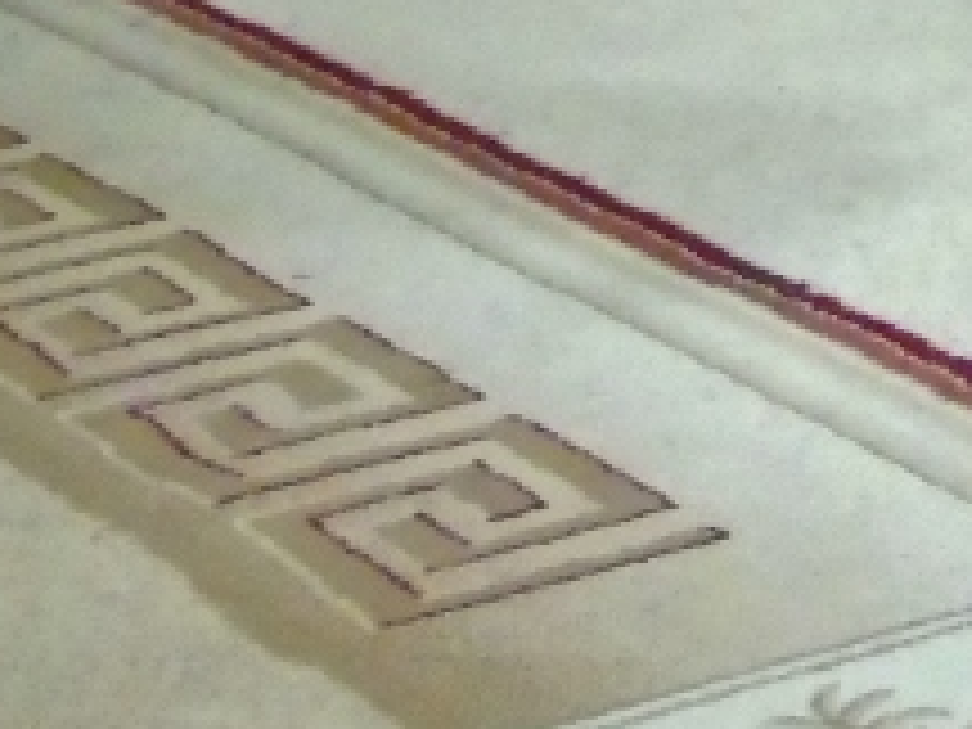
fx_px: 5335
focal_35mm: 190
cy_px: -918
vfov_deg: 7.4
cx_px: 914
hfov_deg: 10.3
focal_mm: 7.1
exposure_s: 1/40
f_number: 3.9
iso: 800
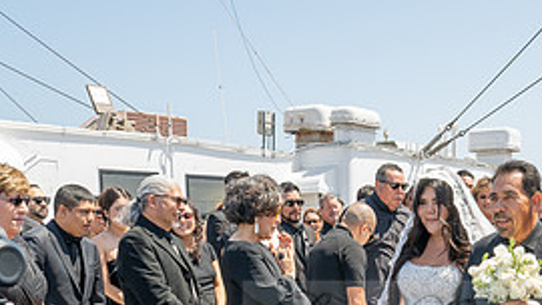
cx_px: 418
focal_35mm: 54
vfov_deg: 21.2
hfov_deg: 37.4
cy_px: 328
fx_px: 776
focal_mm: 24
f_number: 9
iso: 200
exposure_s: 1/200
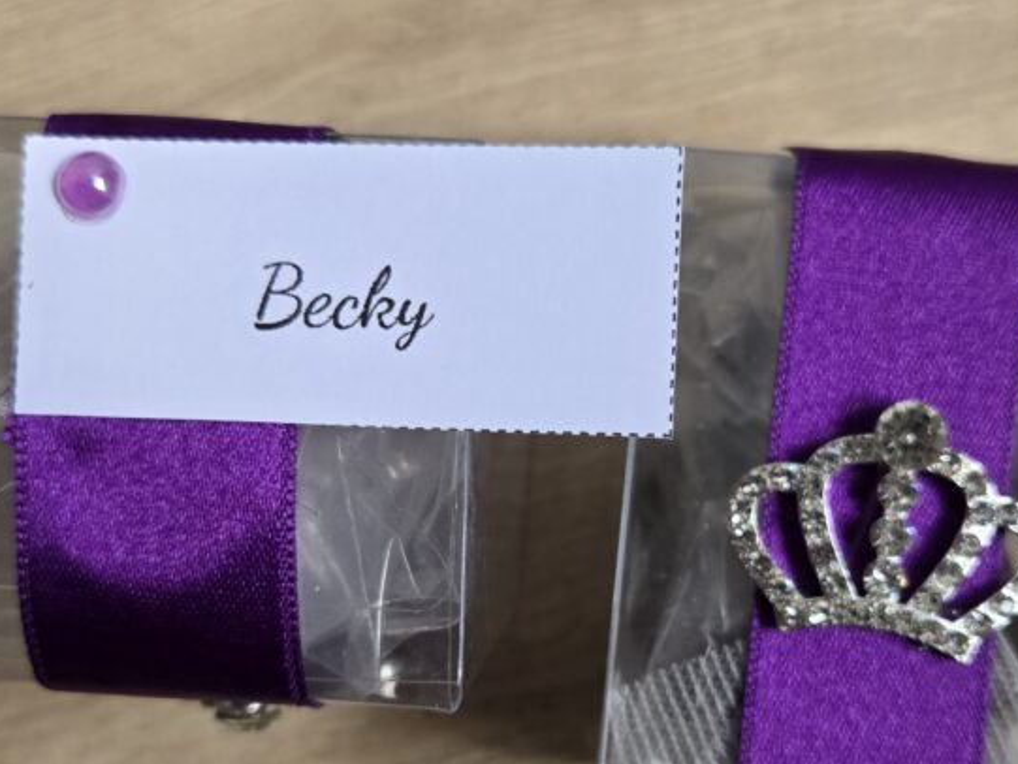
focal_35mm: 34
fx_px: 1000
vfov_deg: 41.5
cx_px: 621
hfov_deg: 53.5
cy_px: 470
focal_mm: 5.4
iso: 125
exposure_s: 1/526
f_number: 1.8
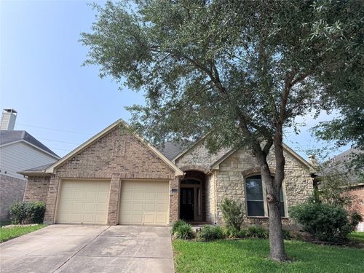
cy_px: 136
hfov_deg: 71.6
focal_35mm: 24
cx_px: 182
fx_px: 252
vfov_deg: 56.8
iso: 80
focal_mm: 6.76
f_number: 1.78
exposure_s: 1/2331
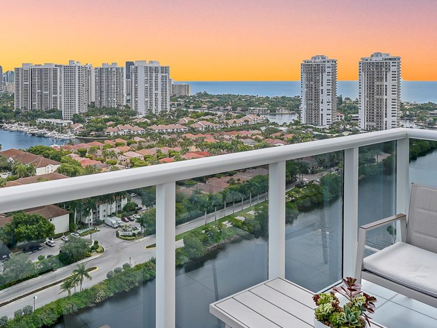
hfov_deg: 55.4
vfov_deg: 43.2
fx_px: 404
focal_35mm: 32
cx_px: 139
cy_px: 94
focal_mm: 20
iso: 250
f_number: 9
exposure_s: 1/500
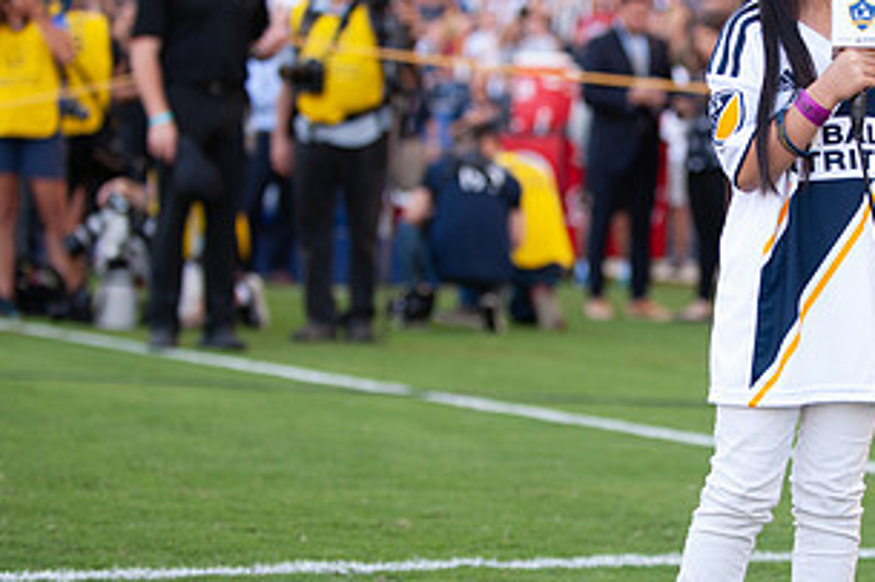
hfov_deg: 15.3
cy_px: 272
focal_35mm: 133
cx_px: 686
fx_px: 3231
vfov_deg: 10.3
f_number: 2.8
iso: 800
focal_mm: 70
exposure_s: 1/800
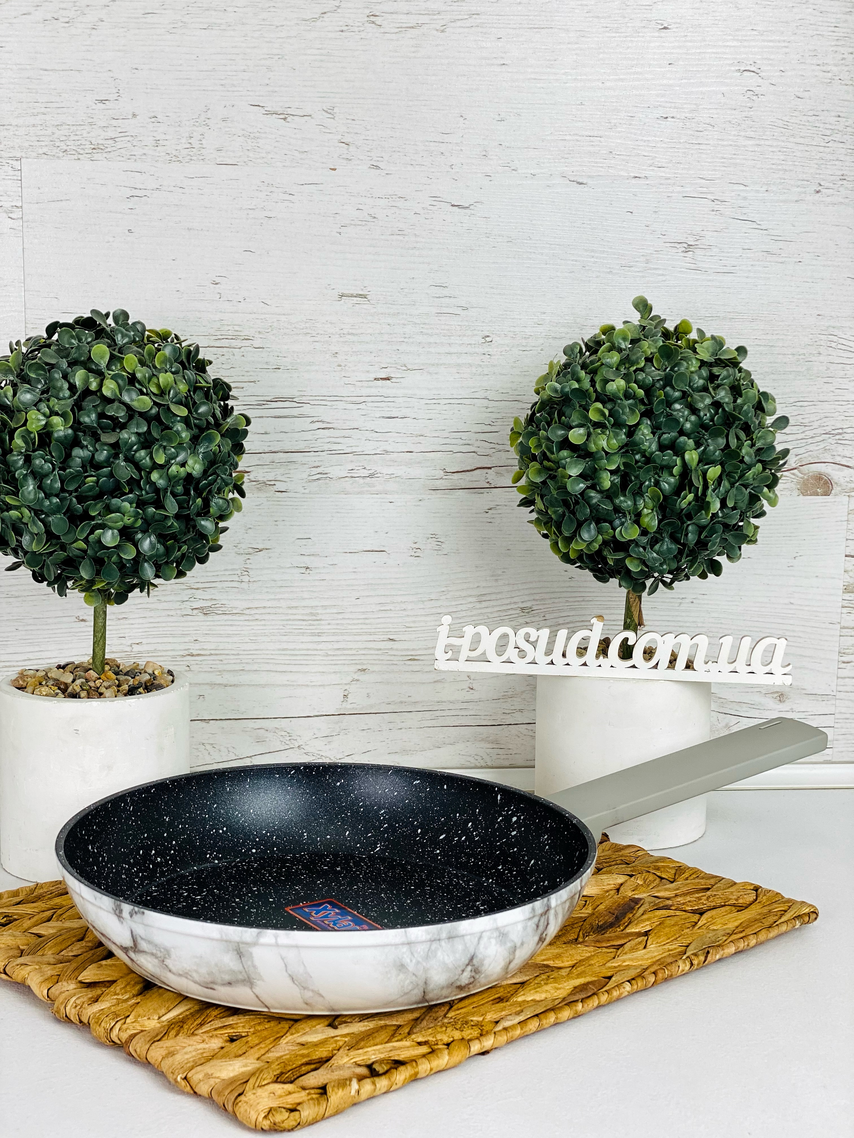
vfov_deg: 36.8
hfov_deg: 28.0
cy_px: 569
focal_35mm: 52
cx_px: 427
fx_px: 1710
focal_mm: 6
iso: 20
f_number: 2
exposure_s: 1/112
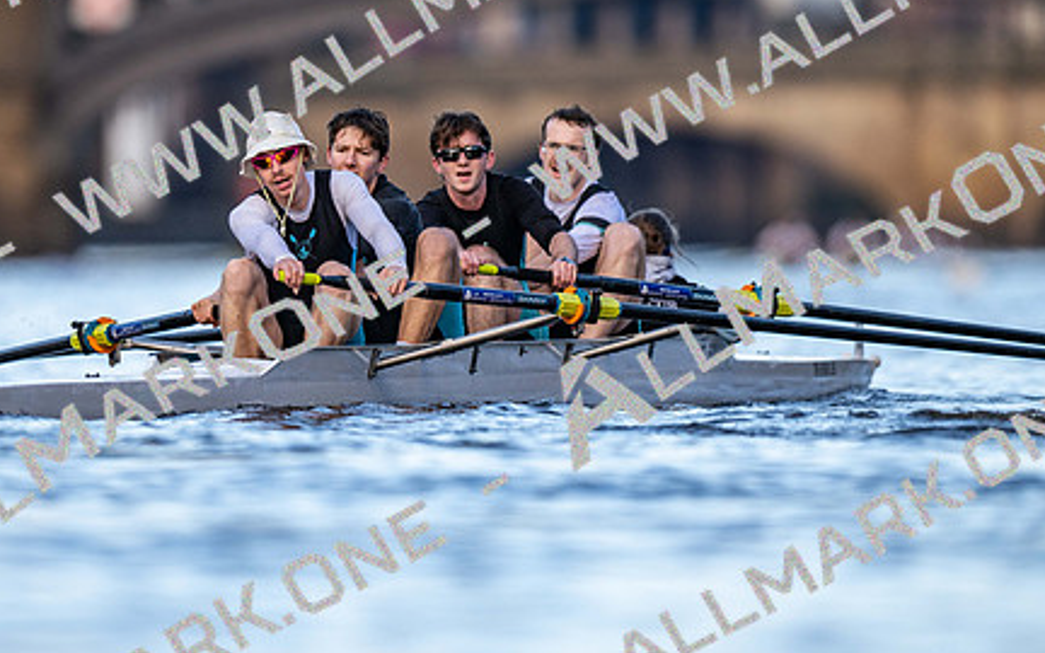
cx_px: 353
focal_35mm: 821
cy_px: 241
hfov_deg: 2.6
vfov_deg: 1.6
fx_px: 23382
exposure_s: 1/2500
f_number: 4
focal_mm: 600
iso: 1100
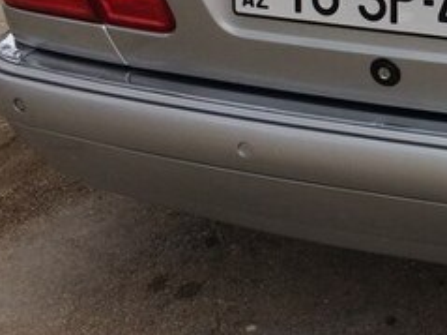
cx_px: 557
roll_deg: -0.3
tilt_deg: -20.7
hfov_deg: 22.3
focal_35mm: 80
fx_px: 1033
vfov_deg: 17.6
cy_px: -66
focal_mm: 4.15
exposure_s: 1/376
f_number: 2.2
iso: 32
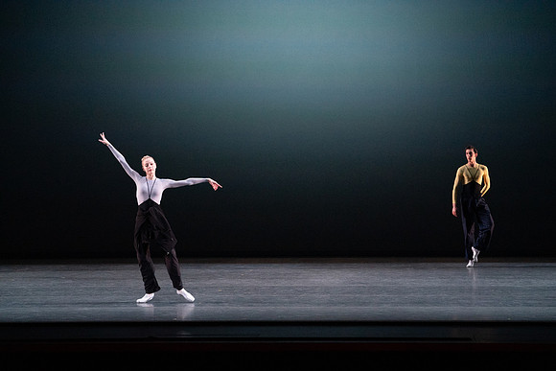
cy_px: 186
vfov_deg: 10.4
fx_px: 2039
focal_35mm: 132
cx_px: 278
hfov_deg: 15.5
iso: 12800
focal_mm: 132
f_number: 6.3
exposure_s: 1/500
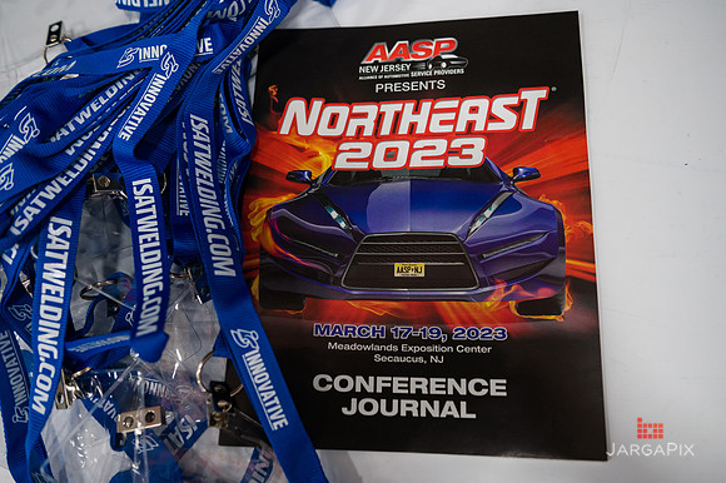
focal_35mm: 31
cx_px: 363
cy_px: 242
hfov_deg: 60.3
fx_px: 625
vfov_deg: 42.3
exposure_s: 1/200
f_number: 4
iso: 2500
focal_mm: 31
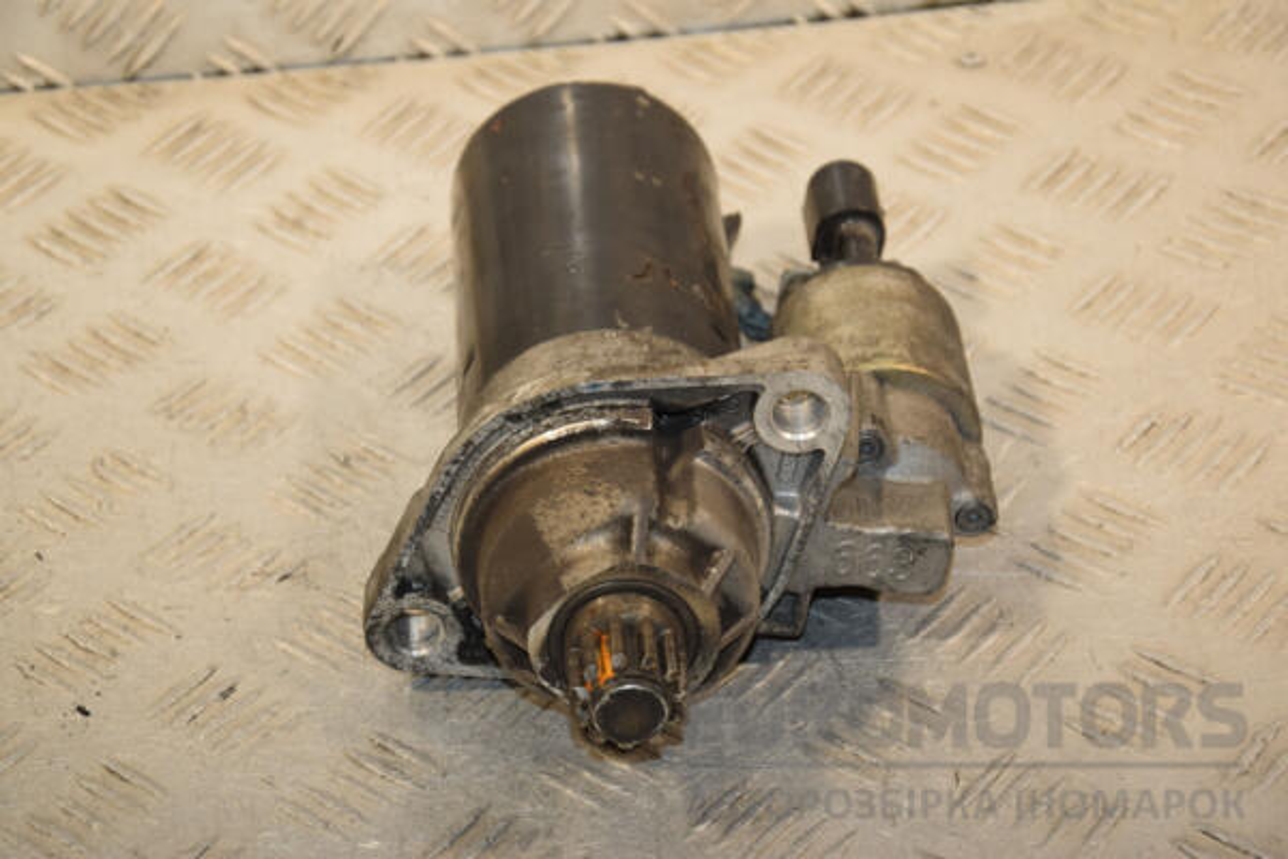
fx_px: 3756
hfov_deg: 19.5
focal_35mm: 105
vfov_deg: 13.0
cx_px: 644
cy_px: 430
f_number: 6.3
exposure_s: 1/200
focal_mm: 70
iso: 800
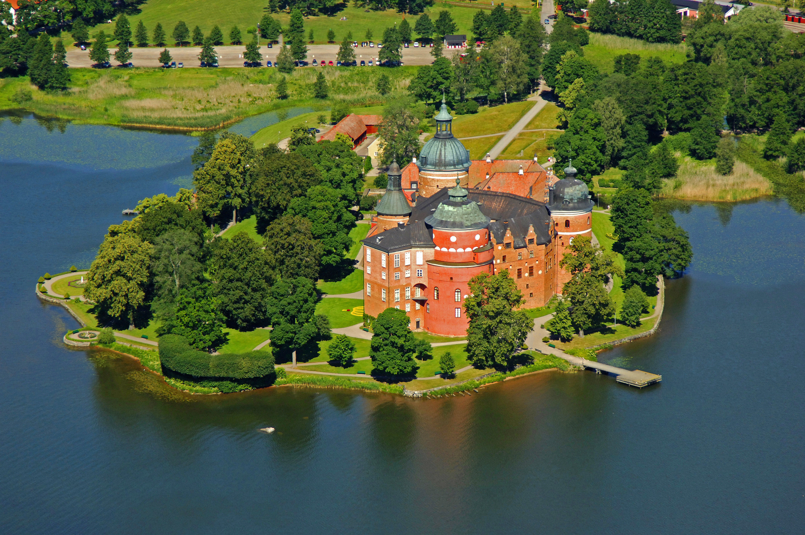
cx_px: 402
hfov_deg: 13.7
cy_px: 268
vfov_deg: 9.1
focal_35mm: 150
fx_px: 3350
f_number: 7.1
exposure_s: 1/1000
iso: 400
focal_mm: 100
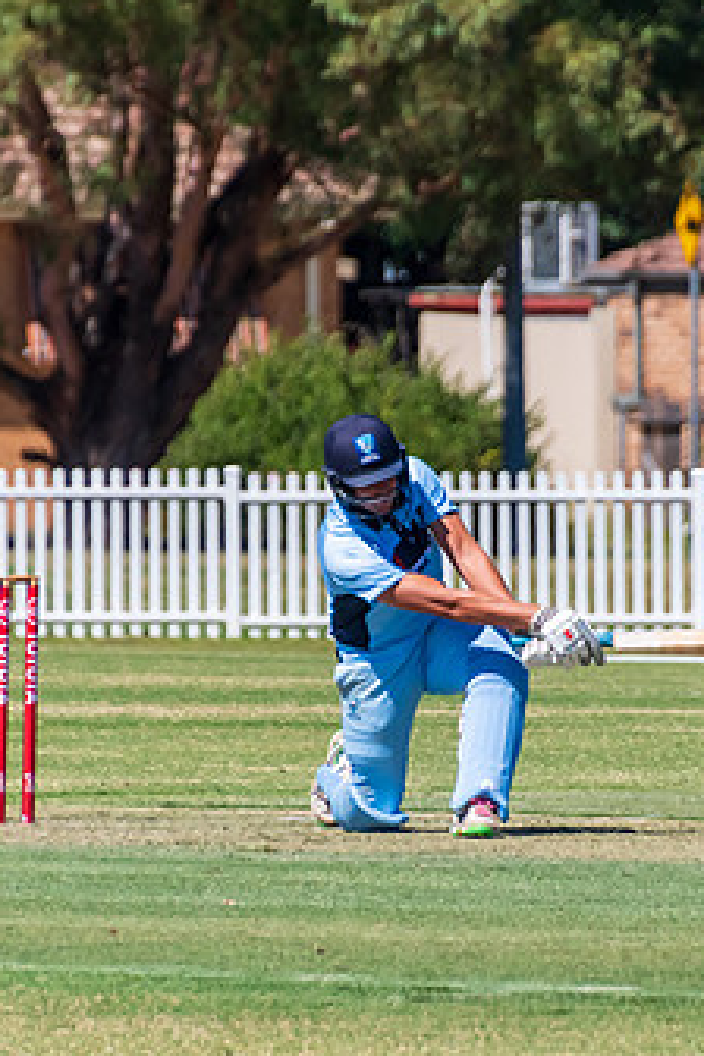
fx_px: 31531
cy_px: 488
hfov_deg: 1.3
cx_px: 424
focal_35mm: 1075
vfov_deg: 1.9
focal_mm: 370
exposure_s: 1/3200
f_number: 6.3
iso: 400
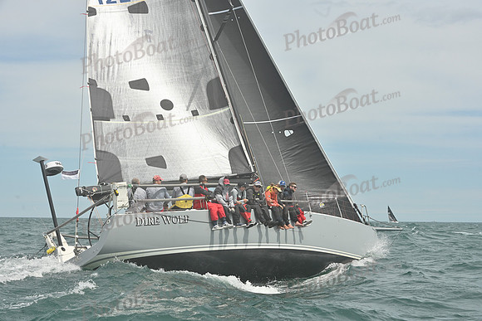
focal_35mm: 70
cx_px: 241
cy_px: 160
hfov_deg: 28.8
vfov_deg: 19.5
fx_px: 937
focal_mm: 70
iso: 320
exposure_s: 1/1250
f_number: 11
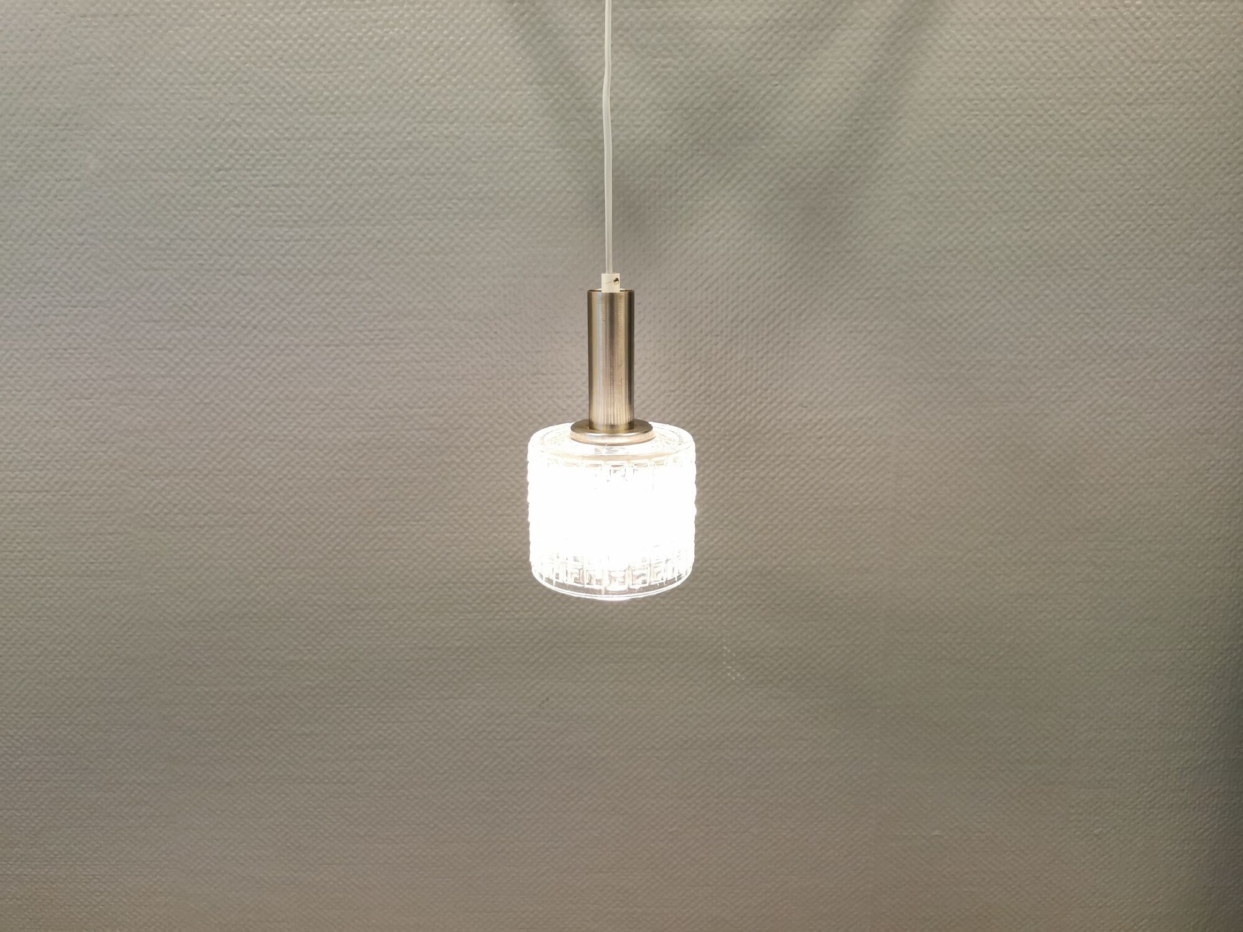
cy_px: 466
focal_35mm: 27
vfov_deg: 51.4
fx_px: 970
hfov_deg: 65.3
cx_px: 622
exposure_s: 1/60
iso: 200
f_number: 1.6
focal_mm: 5.56
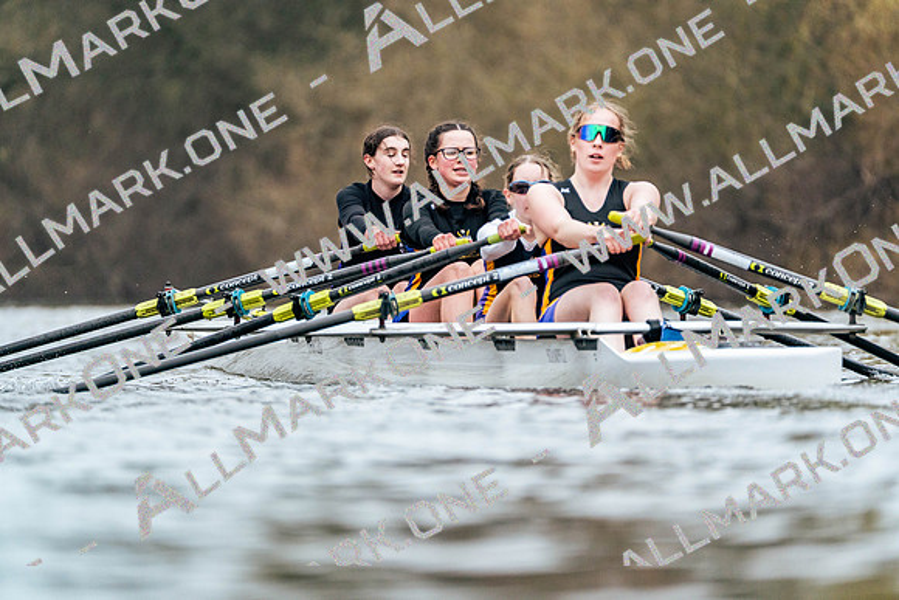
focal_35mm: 600
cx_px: 450
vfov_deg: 2.3
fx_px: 14986
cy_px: 300
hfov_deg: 3.4
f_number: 6.3
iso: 3200
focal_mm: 600
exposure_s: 1/2000
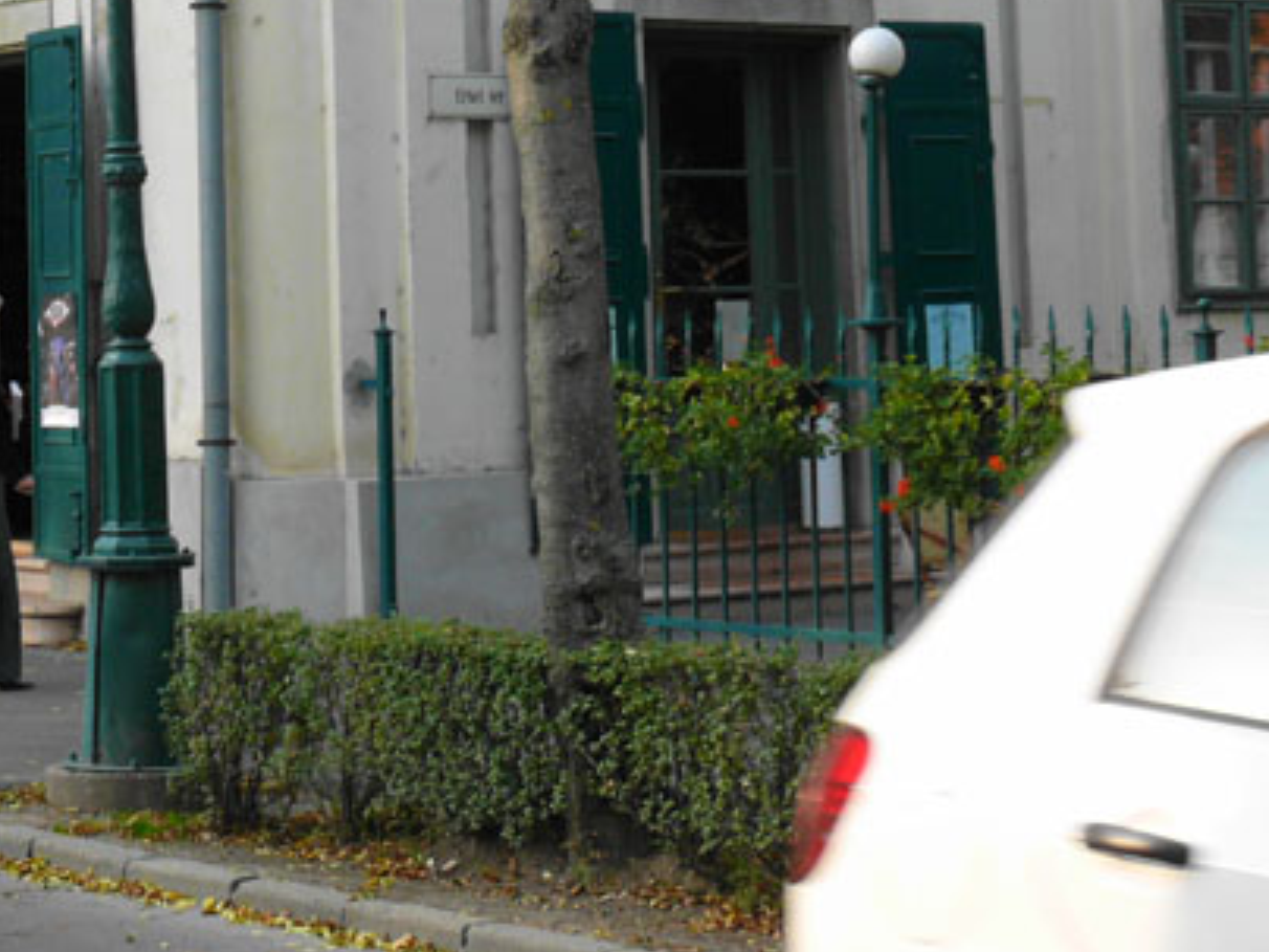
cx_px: 144
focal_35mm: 101
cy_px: 41
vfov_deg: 14.5
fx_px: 3703
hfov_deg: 19.1
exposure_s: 1/200
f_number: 4
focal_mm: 10.8
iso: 100
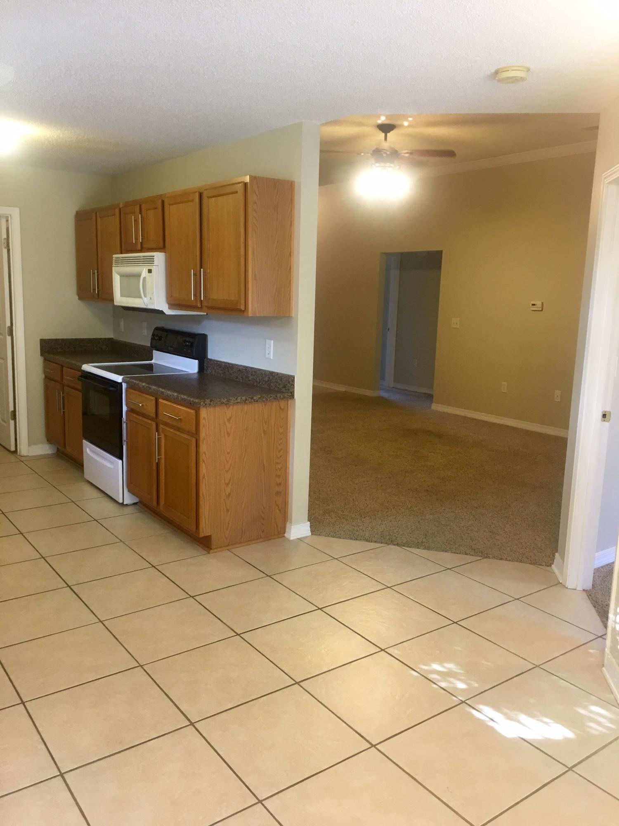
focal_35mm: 29
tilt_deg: -9.1
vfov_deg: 61.7
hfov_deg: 48.2
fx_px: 691
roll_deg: -2.3
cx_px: 310
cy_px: 413
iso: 100
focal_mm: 4.15
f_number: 2.2
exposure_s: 1/30
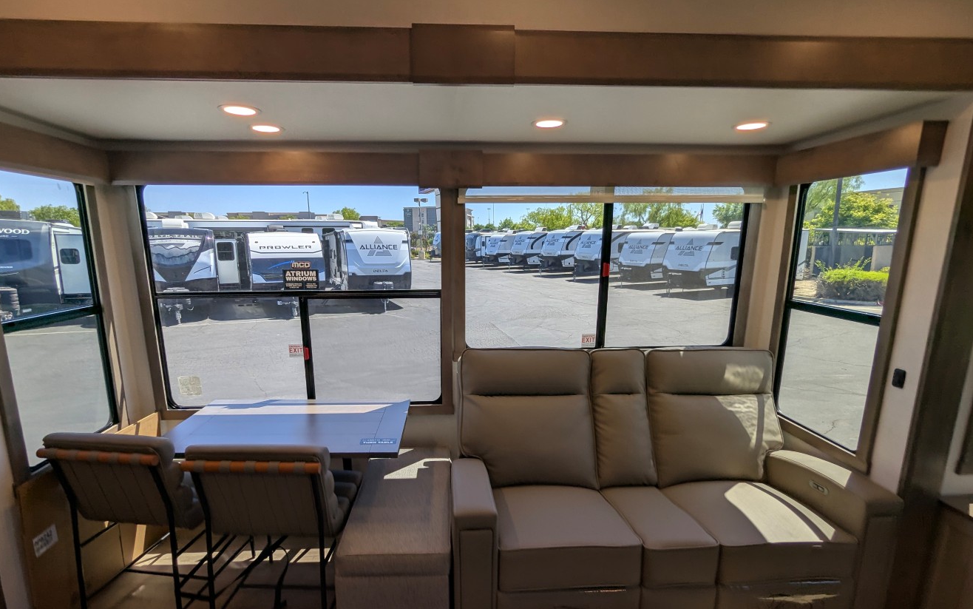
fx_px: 477
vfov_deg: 64.8
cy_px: 340
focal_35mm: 18
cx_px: 461
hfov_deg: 91.0
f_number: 2.2
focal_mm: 2.35
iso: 47
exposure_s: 1/323
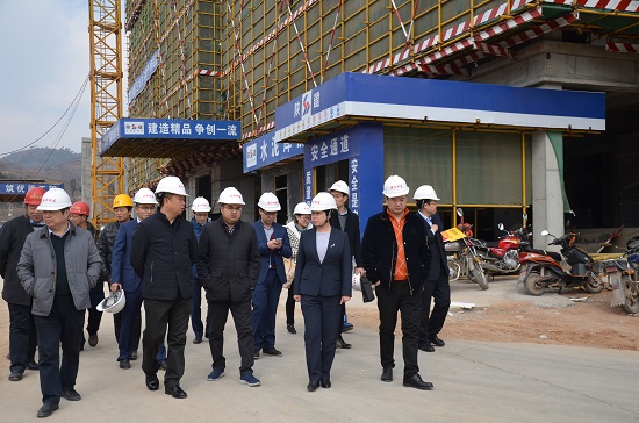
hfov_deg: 46.5
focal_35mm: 42
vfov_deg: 31.7
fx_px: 744
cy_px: 212
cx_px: 320
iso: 100
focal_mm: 28
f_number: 5.6
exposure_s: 1/250
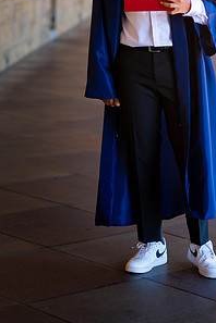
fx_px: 1161
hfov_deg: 10.6
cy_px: 89
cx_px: 163
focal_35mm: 129
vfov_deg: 15.8
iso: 64
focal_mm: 85
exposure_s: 1/200
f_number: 2.8
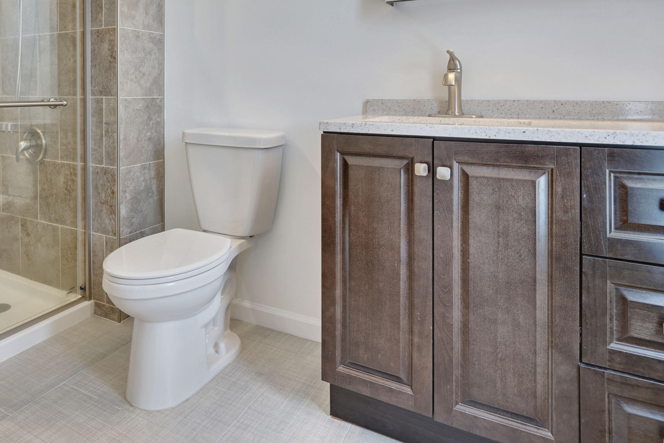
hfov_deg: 67.9
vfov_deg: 47.1
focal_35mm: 26
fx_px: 480
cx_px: 233
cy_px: 95
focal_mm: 16
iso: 100
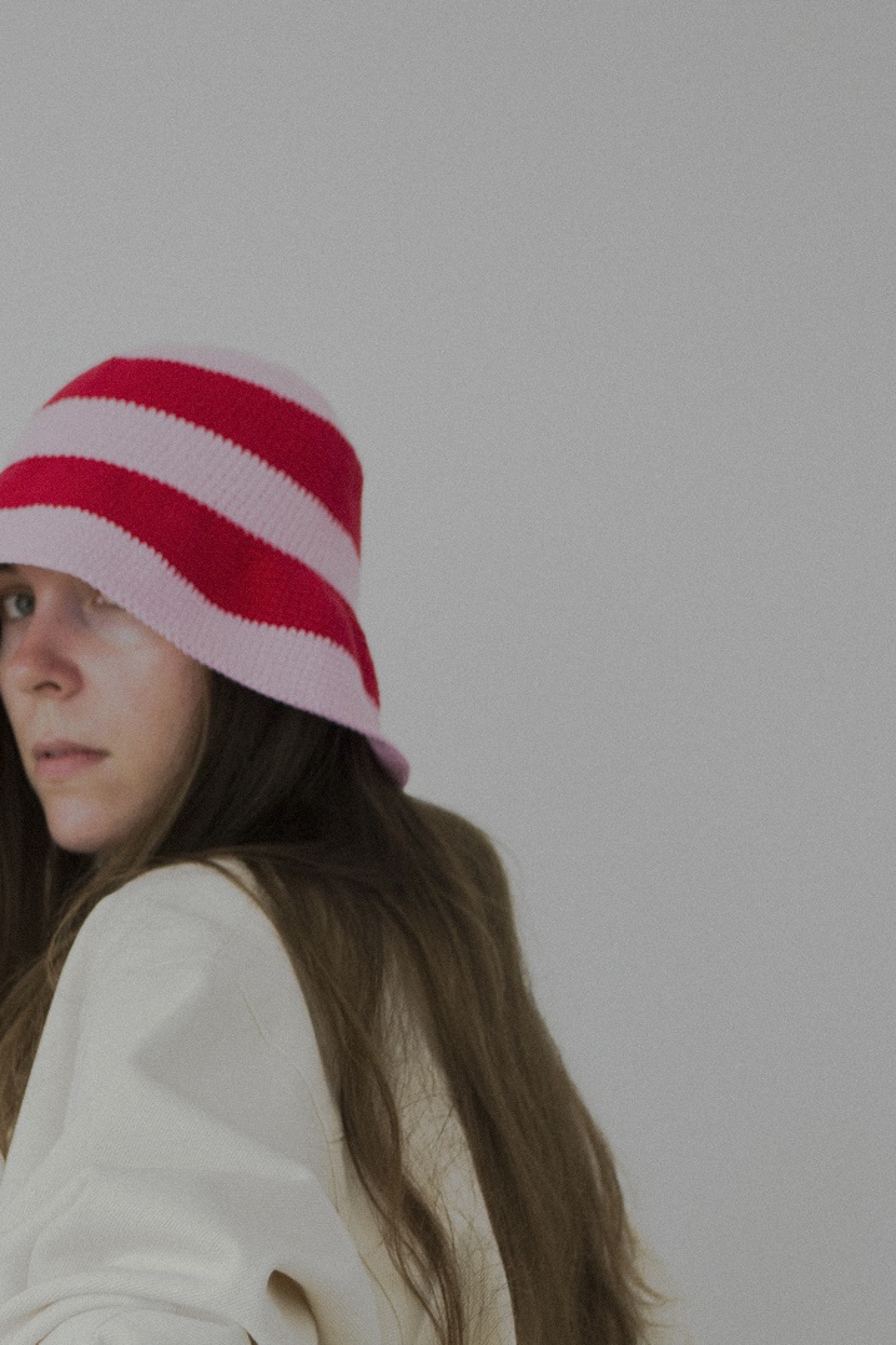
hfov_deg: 17.5
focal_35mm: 77
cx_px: 154
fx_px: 2876
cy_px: 1028
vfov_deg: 26.0
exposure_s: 1/80
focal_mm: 30
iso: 100
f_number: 4.5
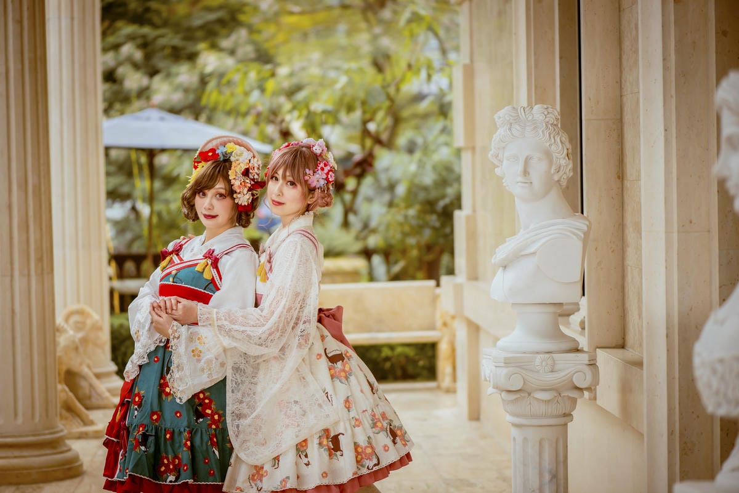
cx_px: 370
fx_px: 2156
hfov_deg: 19.4
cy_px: 246
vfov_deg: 13.1
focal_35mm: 105
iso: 100
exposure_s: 1/400
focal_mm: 105
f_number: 2.8
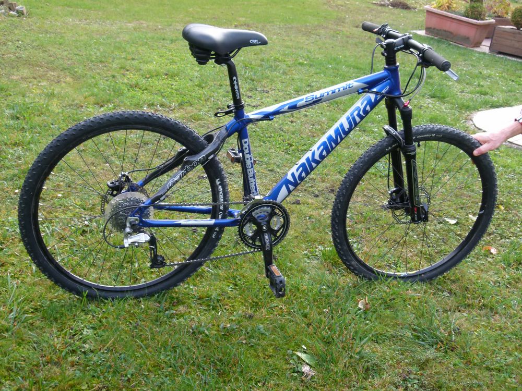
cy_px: 196
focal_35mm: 43
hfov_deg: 43.9
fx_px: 648
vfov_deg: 33.6
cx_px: 261
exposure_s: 1/60
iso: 125
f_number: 3.2
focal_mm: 7.7
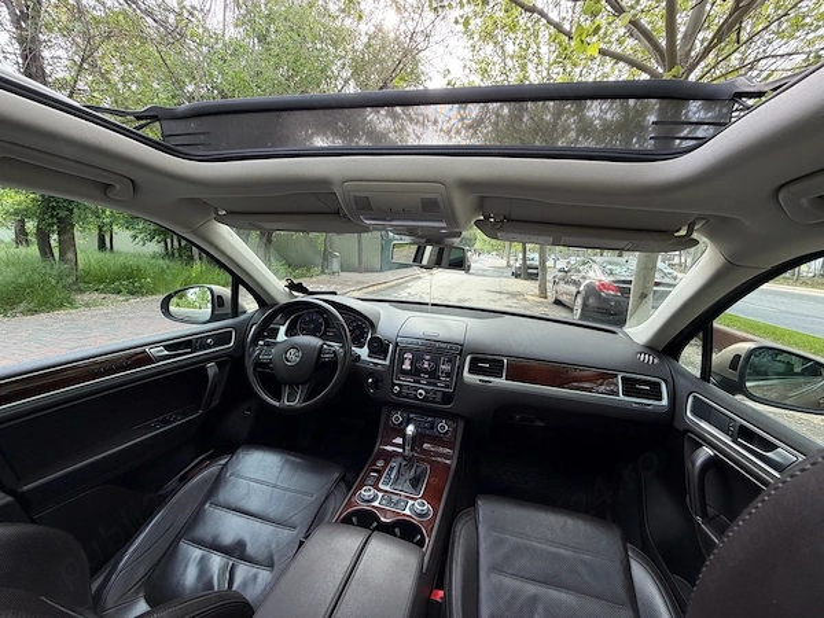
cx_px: 412
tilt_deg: -11.3
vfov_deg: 85.7
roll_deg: -2.4
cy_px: 309
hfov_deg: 102.1
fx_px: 333
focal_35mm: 14
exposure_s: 1/121
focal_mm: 2.22
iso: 64
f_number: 2.2
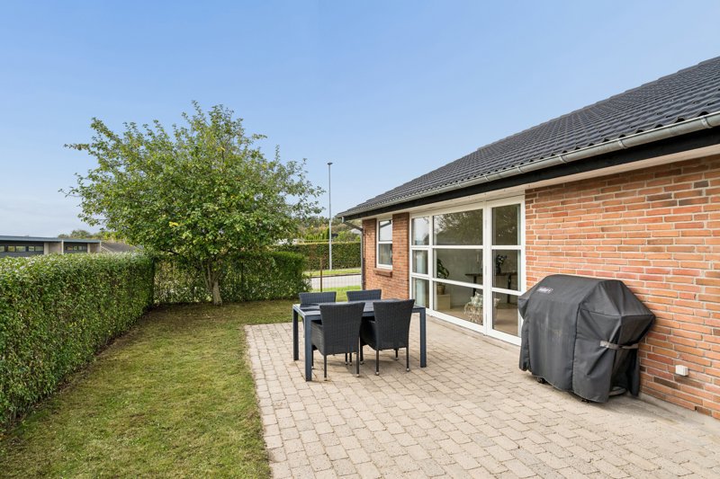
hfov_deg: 84.0
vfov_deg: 61.9
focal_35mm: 20
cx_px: 360
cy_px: 240
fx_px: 400
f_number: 7.1
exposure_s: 1/640
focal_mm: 20
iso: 800
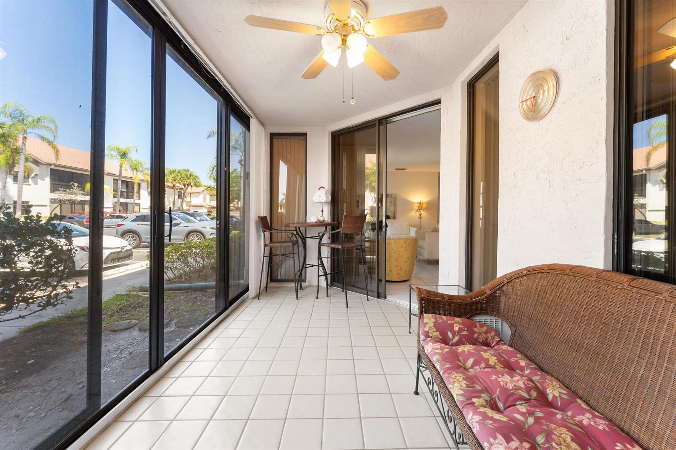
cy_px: 225
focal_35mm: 14
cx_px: 338
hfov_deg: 104.3
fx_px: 263
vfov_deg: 81.2
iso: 400
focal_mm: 14
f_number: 9
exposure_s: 1/6
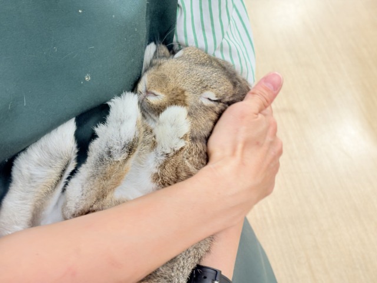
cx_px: 188
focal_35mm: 52
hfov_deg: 36.8
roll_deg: +3.9
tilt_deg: -44.2
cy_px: 142
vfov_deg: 28.0
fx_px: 566
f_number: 1.6
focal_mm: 5.96
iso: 100
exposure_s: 1/50
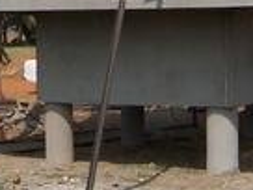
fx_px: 965
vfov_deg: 10.9
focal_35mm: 132
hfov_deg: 14.9
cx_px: 140
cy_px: -85
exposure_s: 1/750
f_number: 5.6
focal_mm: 5.6
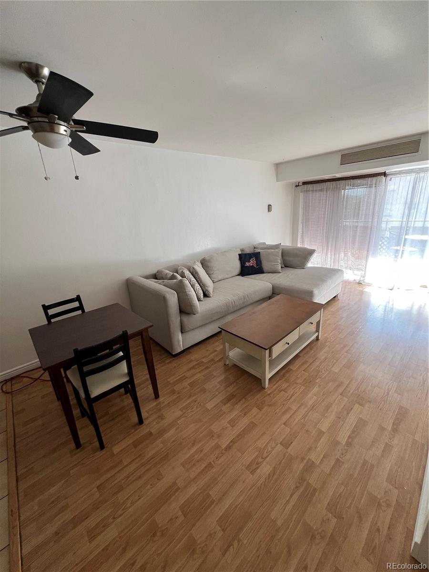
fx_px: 215
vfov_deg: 106.2
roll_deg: +2.8
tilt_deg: -18.2
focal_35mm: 13
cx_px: 214
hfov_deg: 89.9
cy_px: 286
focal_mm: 1.57
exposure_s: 1/99
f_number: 1.8
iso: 100
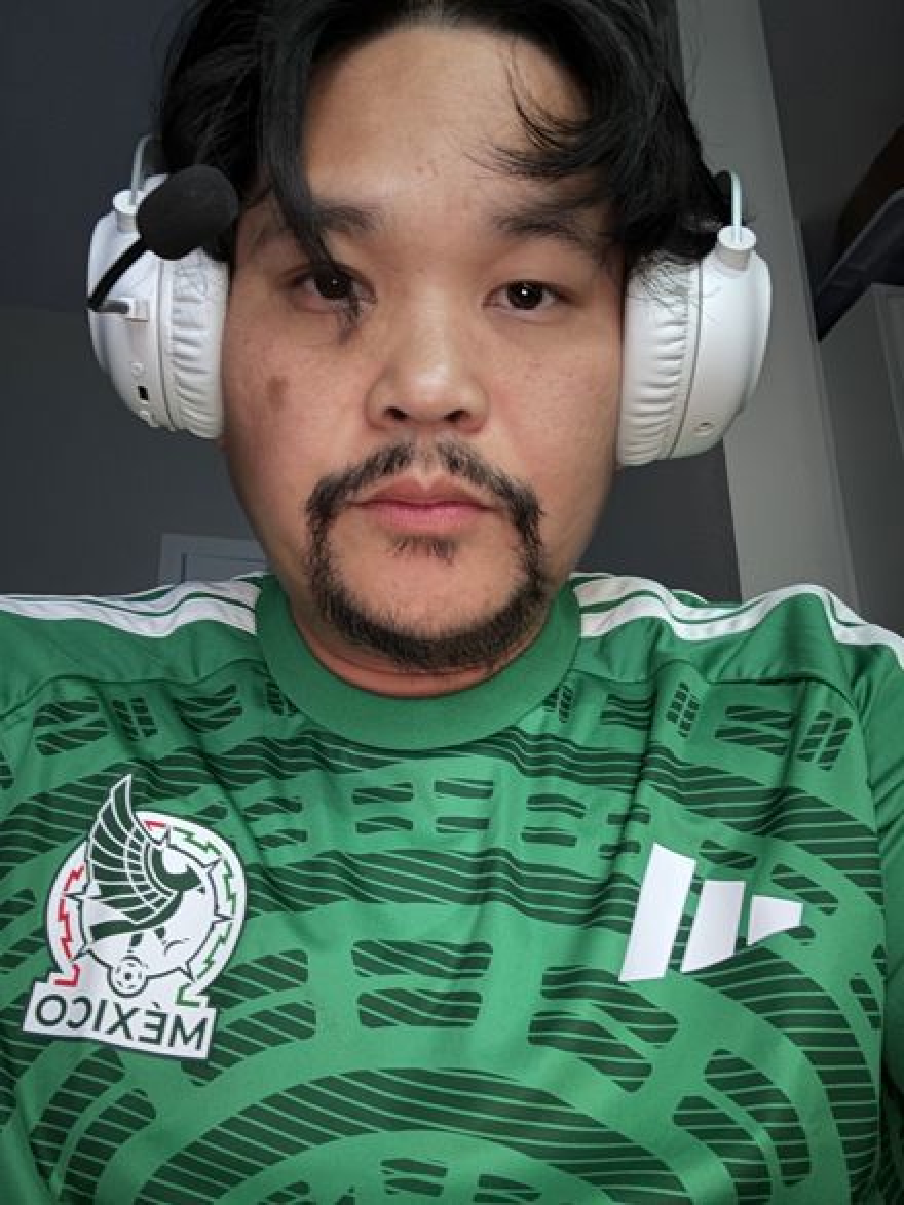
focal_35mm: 30
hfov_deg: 46.8
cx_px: 452
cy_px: 602
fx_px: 1045
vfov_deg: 60.0
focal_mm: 2.69
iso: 800
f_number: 1.9
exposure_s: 1/8
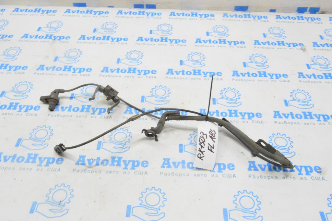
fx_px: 304
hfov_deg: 57.3
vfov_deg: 39.9
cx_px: 166
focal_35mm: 33
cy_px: 110
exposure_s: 1/15
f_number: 20
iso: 6400
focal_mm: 22
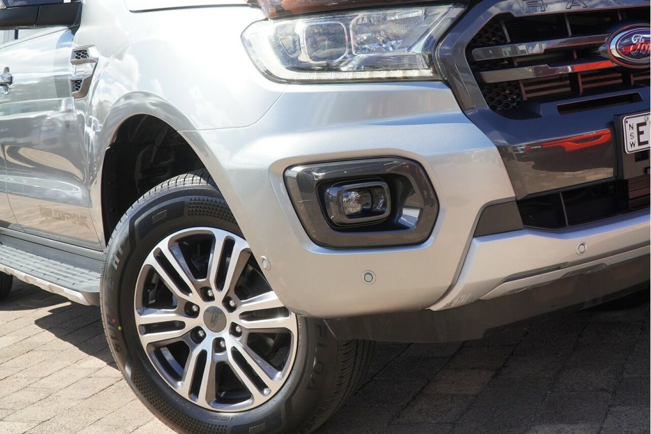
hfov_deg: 43.6
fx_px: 814
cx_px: 326
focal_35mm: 45
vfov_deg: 29.9
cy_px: 217
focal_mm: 30
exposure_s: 1/400
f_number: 8
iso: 800
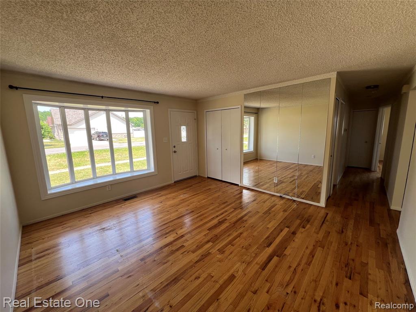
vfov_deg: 89.9
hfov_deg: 106.2
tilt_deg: -9.2
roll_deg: +1.7
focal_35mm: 13
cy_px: 156
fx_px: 156
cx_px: 208
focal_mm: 1.57
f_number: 1.8
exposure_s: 1/99
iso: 32
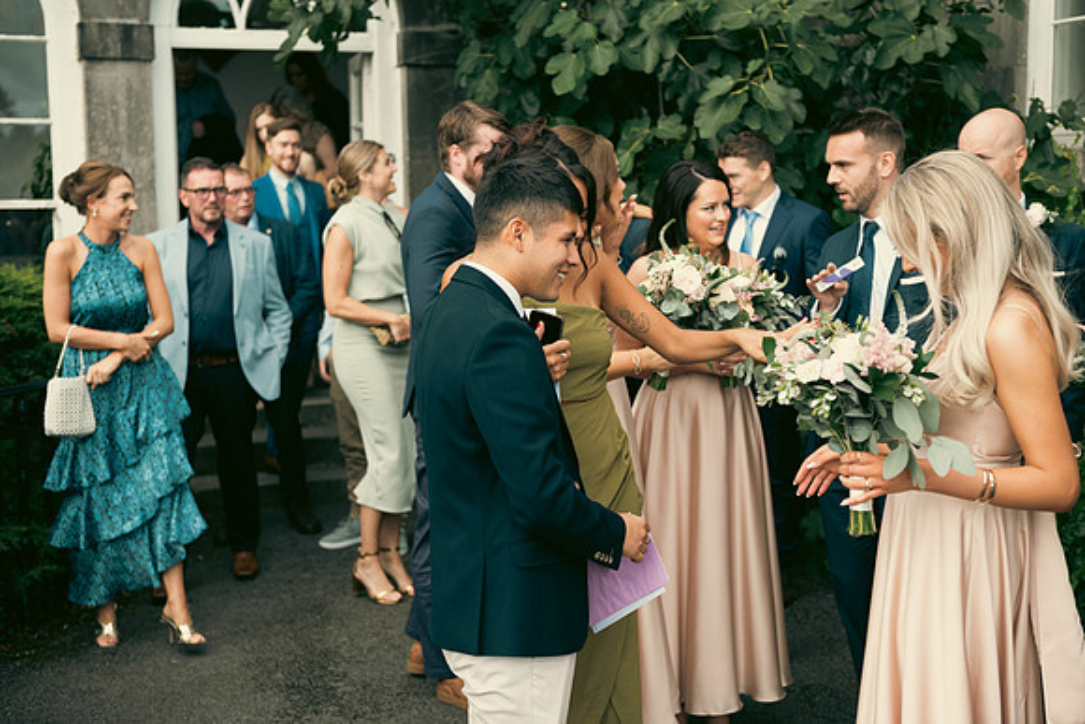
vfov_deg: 26.0
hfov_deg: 38.2
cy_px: 362
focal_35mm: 52
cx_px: 542
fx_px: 1568
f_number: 3.5
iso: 100
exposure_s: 1/400
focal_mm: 52
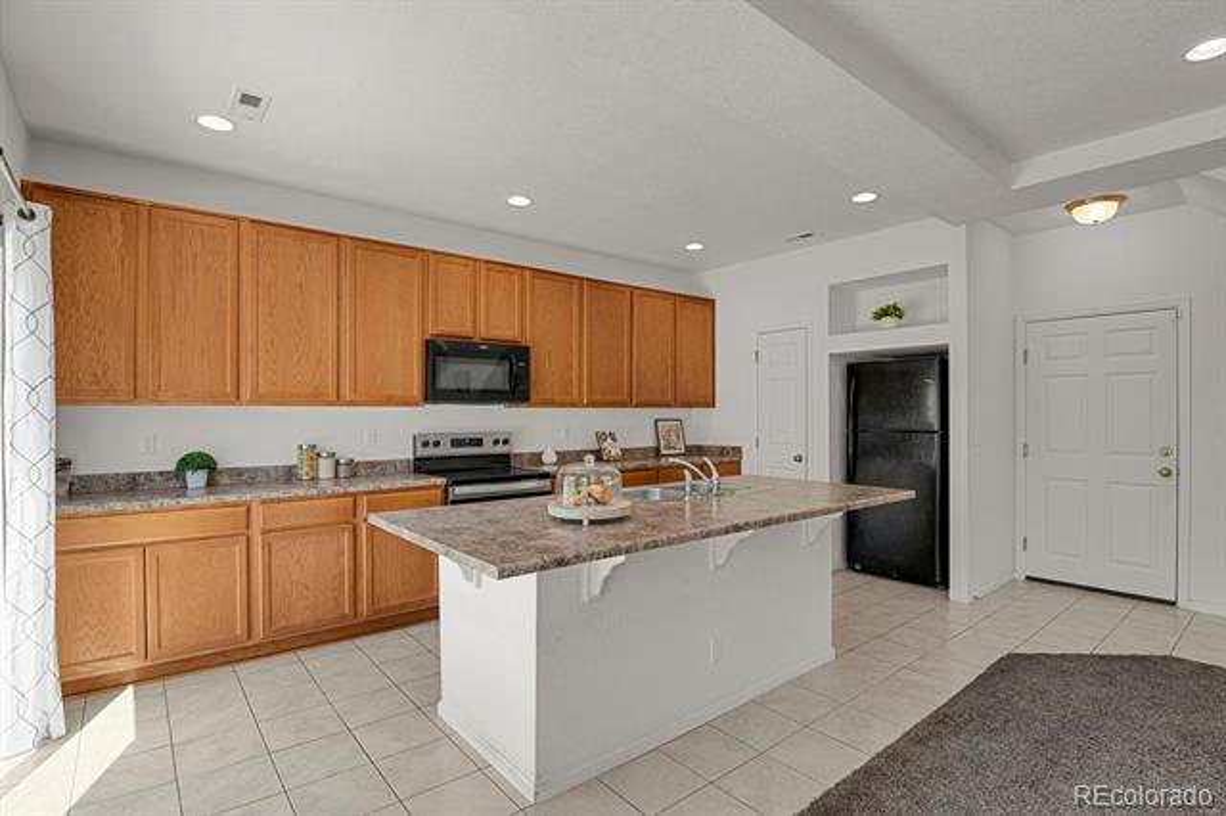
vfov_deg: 70.4
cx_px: 613
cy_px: 408
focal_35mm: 17
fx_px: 579
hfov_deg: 93.3
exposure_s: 1/1.67
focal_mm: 17
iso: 250
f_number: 8
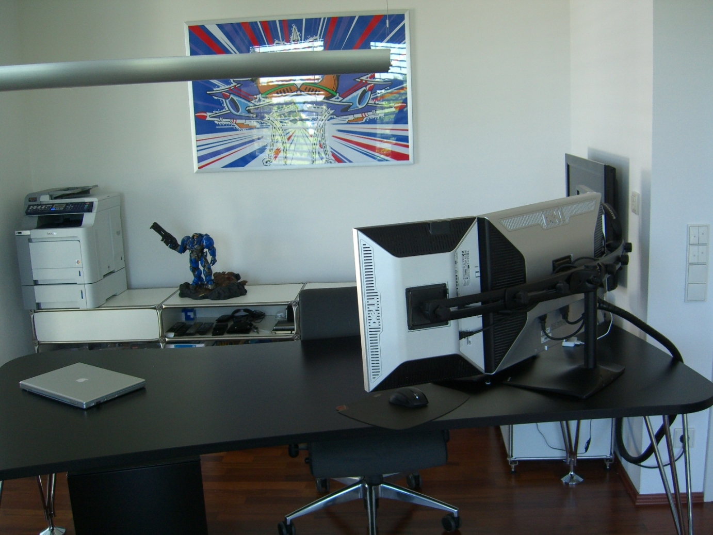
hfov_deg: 49.0
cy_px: 268
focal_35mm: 38
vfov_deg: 37.7
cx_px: 356
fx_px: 783
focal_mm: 7.9
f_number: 2.8
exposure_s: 1/100
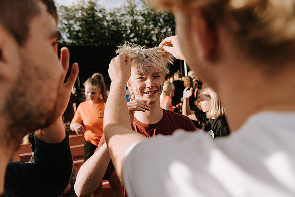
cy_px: 98
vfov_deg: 53.2
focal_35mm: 24
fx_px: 197
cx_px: 148
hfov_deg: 73.7
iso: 100
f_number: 2.8
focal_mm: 24
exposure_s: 1/2000
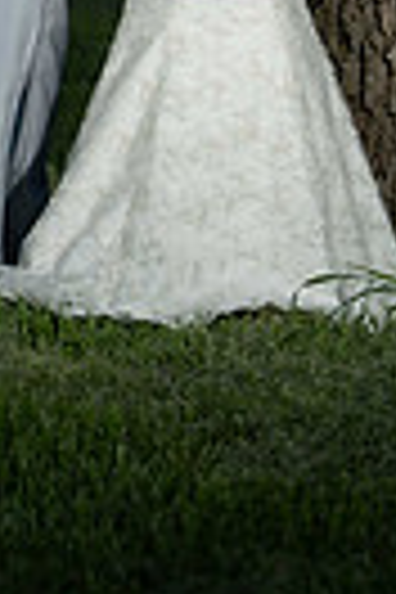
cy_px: -346
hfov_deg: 5.8
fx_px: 3894
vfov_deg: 8.5
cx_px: 158
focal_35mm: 236
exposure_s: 1/5000
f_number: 2.5
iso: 320
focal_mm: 69
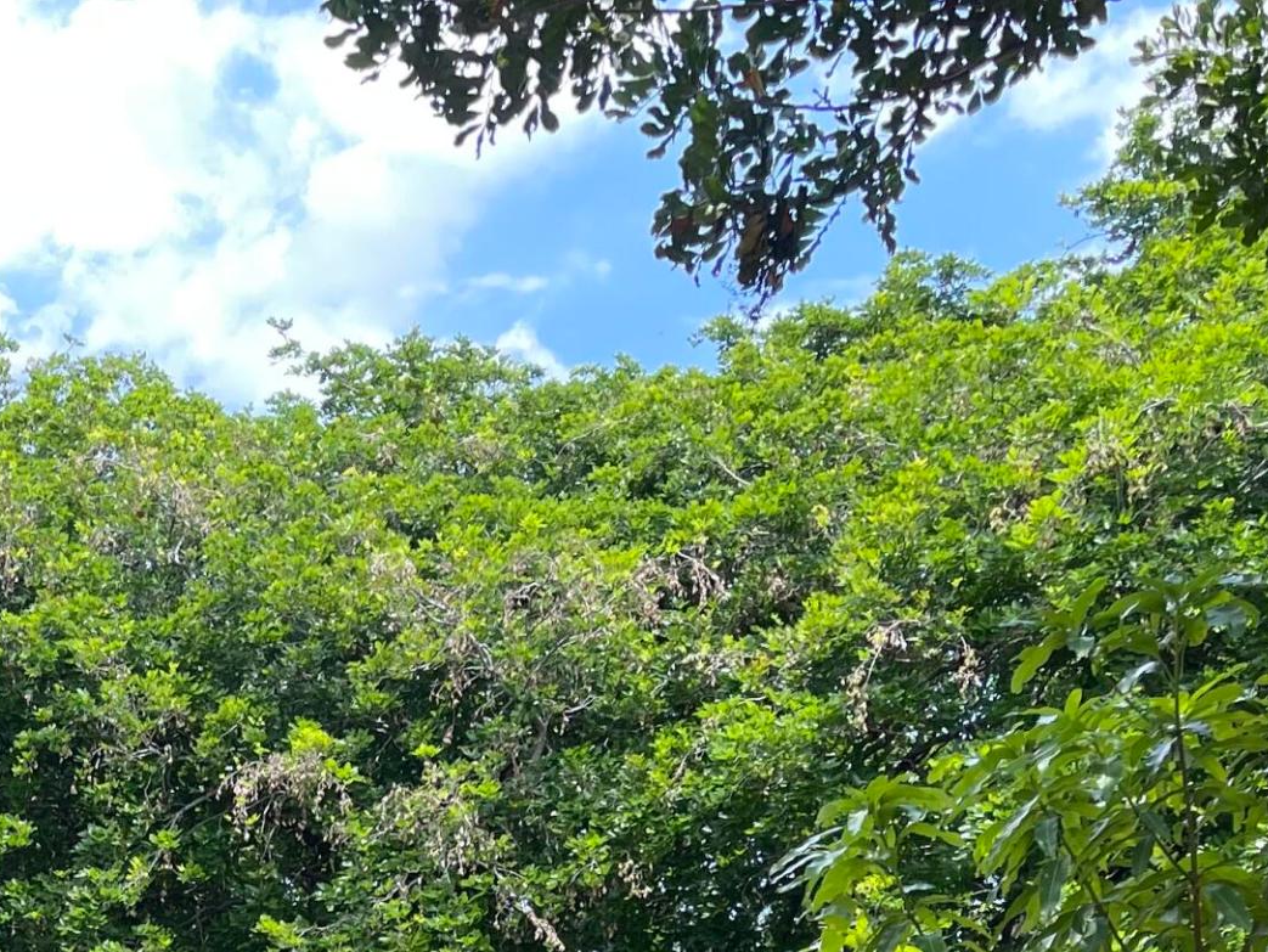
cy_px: 1312
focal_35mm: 69
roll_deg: +0.5
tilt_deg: -4.9
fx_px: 2528
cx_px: -28
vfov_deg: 19.3
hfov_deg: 26.5
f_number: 1.6
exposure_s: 1/486
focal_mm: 5.1
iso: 32
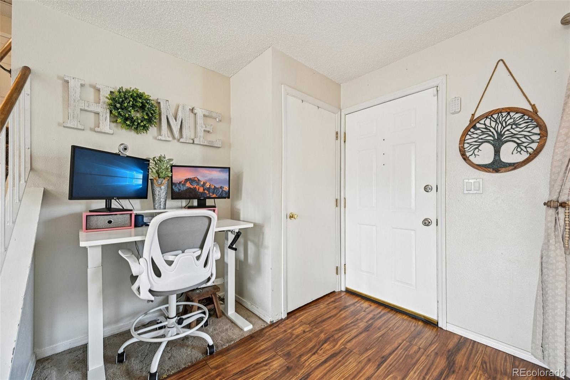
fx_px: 222
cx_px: 285
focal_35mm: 14
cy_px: 190
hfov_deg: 104.3
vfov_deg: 81.2
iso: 400
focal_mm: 14
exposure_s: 1/8
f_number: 8
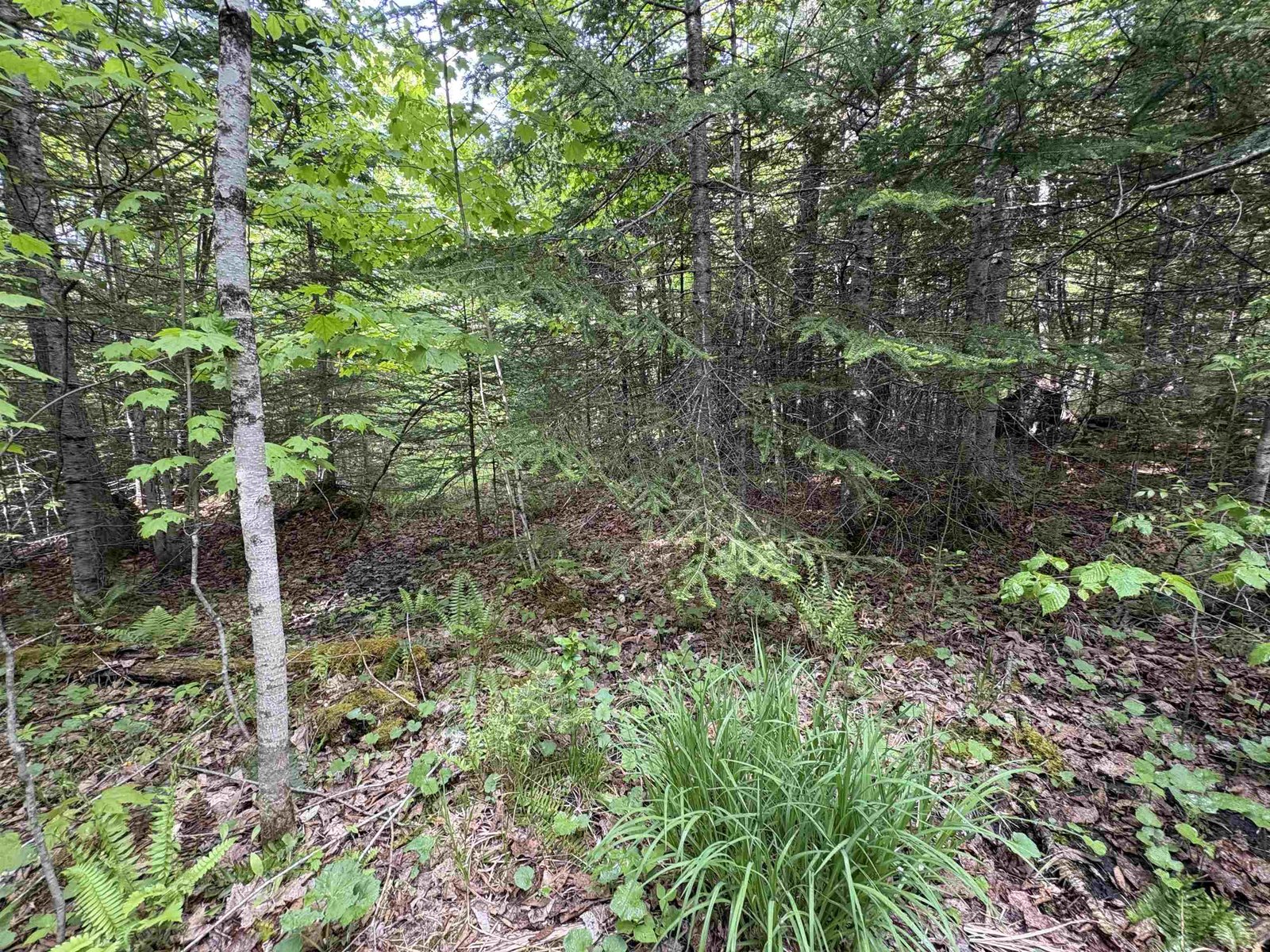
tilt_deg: -8.8
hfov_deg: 102.1
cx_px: 635
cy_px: 476
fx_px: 514
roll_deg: +1.3
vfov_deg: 85.7
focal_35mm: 14
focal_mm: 2.22
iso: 160
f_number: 2.2
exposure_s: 1/99
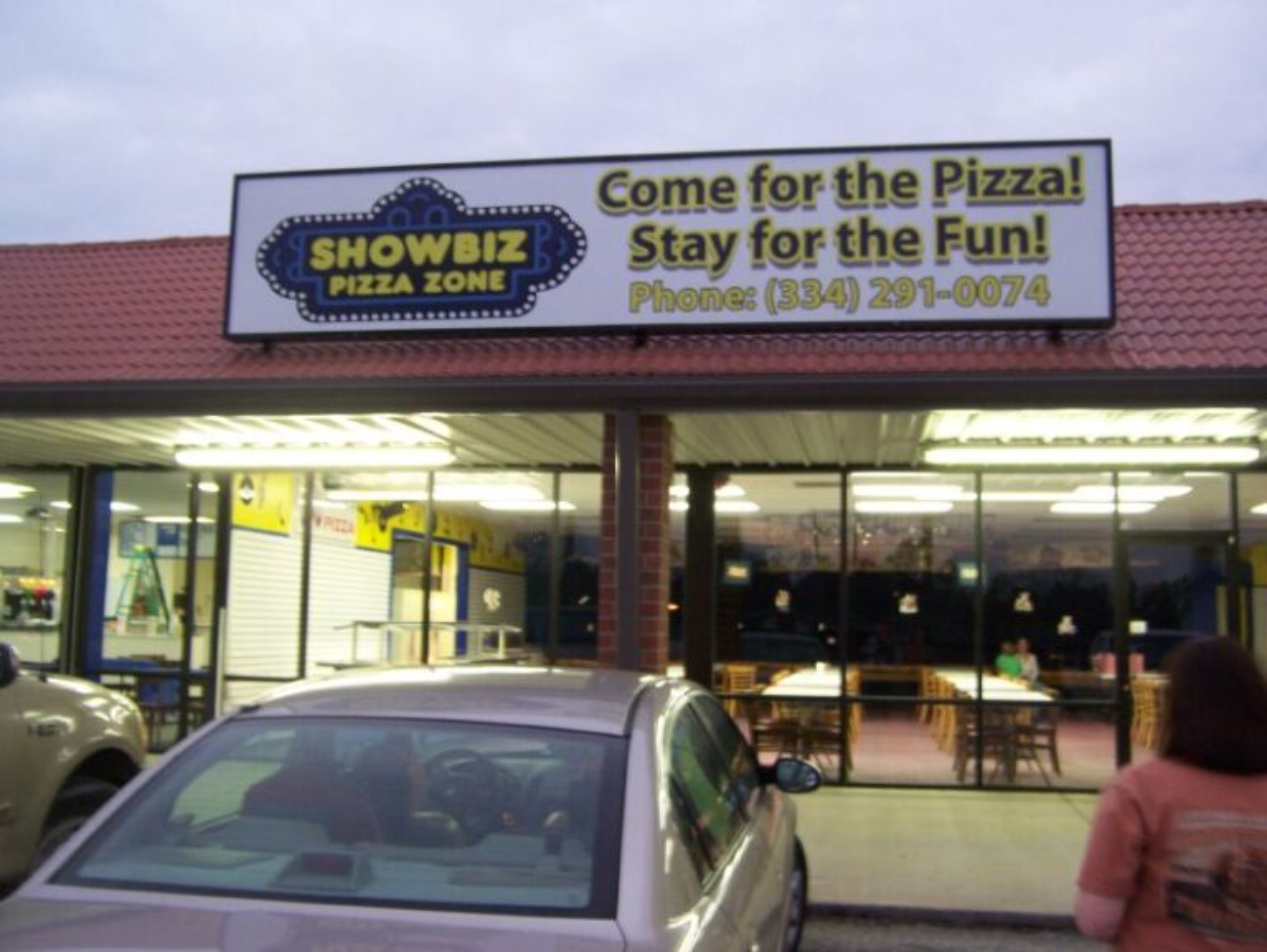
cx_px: 634
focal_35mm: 33
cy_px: 476
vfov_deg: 43.0
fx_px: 1209
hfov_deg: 55.3
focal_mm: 5.5
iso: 140
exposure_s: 1/10
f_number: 3.4
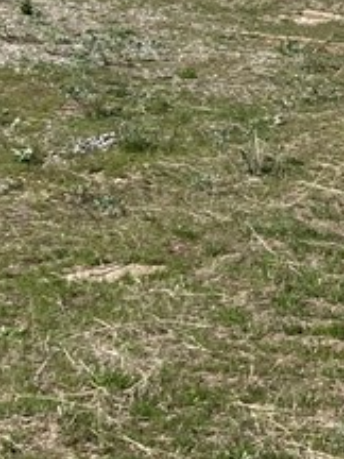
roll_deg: -2.1
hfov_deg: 10.8
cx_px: 501
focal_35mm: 133
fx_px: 1762
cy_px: -142
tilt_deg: -6.2
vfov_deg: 14.2
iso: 20
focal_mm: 3.99
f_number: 1.8
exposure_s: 1/2404
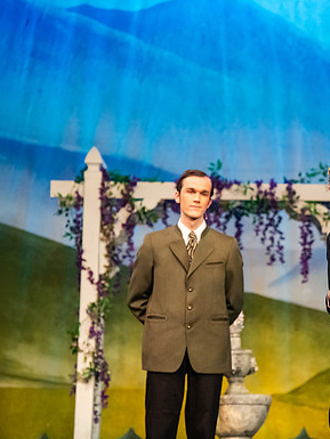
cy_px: 220
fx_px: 2579
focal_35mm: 203
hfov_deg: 7.3
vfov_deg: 9.7
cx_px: 317
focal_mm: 140
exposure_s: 1/250
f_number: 3.2
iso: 4000
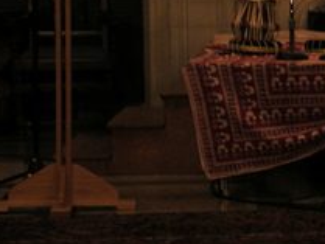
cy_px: 109
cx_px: 538
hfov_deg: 11.6
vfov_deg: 9.2
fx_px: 1512
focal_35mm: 161
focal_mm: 7.4
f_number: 3.2
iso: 64
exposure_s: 1/8
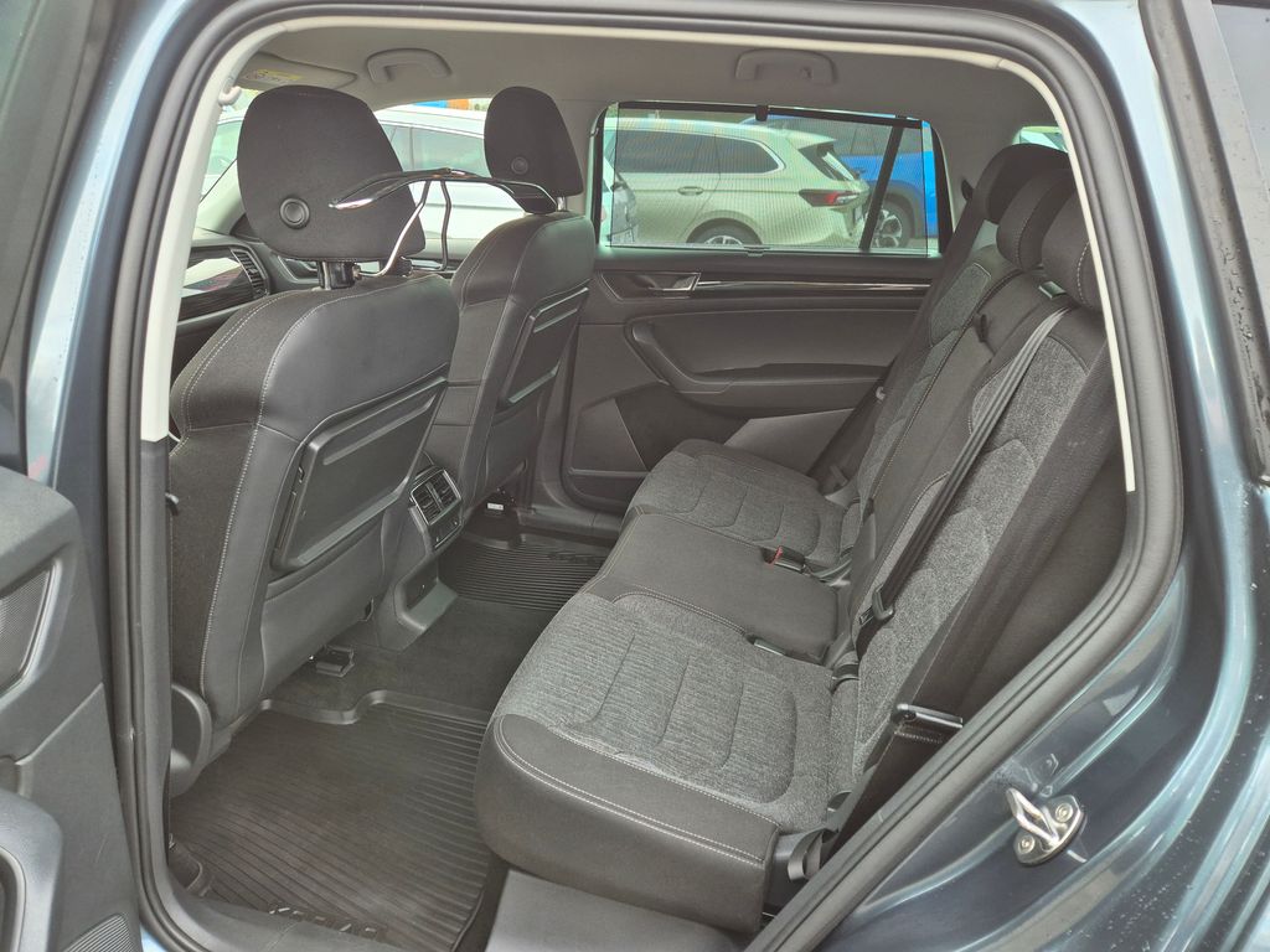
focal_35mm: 23
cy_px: 476
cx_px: 635
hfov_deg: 73.9
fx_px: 844
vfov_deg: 58.9
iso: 160
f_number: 1.8
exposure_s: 1/180
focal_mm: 5.4
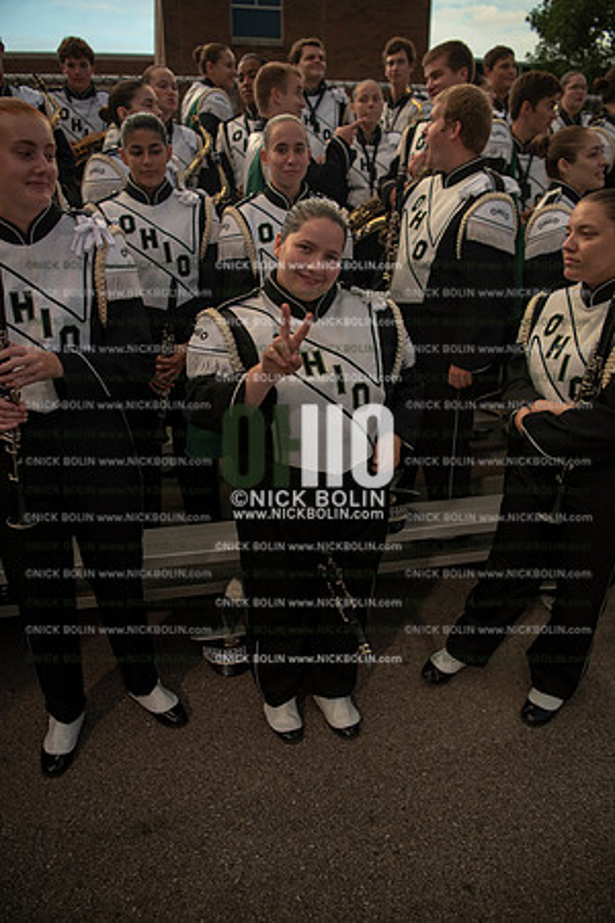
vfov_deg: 73.7
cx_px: 308
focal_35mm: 24
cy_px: 462
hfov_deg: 53.1
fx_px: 615
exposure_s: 1/400
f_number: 3.2
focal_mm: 24
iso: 800
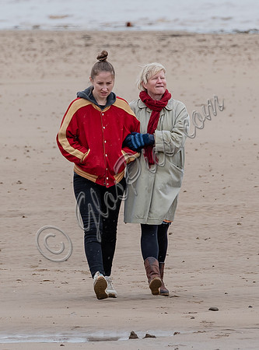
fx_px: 9368
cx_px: 112
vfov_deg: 2.1
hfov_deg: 1.6
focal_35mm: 931
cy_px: 93
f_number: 6.3
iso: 400
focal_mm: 200
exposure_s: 1/640
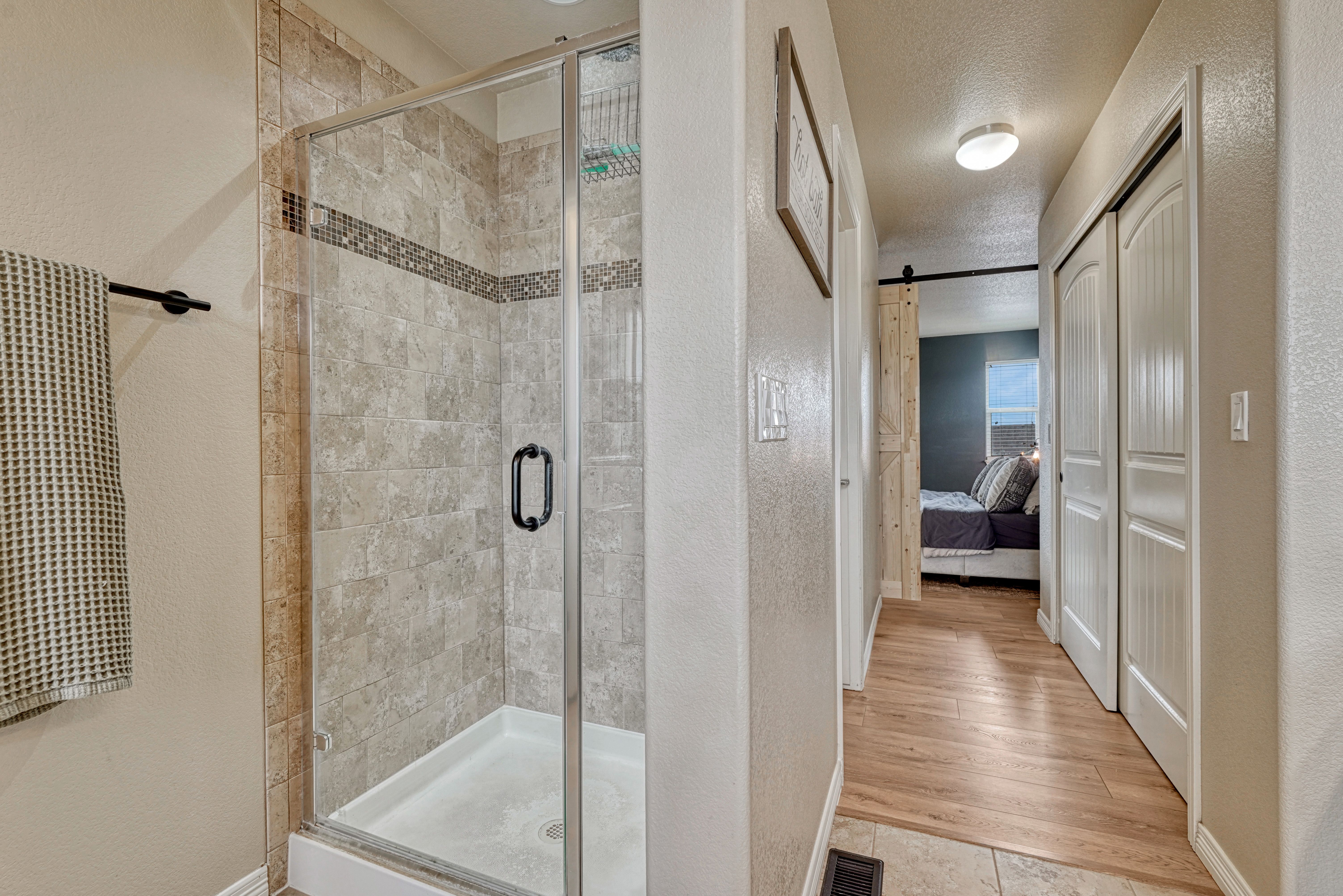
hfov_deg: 100.0
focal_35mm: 15
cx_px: 672
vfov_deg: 77.0
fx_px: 563
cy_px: 448
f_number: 8
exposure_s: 1/4
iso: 400
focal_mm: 15.1
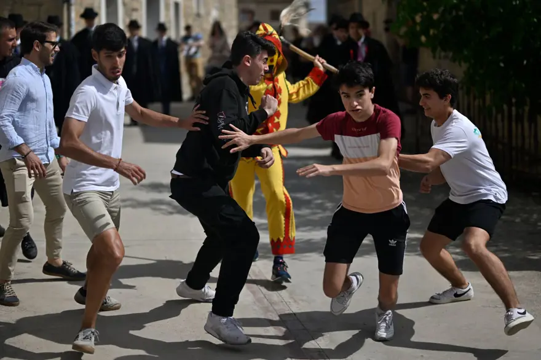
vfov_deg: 27.0
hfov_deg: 39.6
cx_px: 270
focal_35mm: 50
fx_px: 751
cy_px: 180
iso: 32
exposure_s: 1/10000
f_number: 1.2
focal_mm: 50
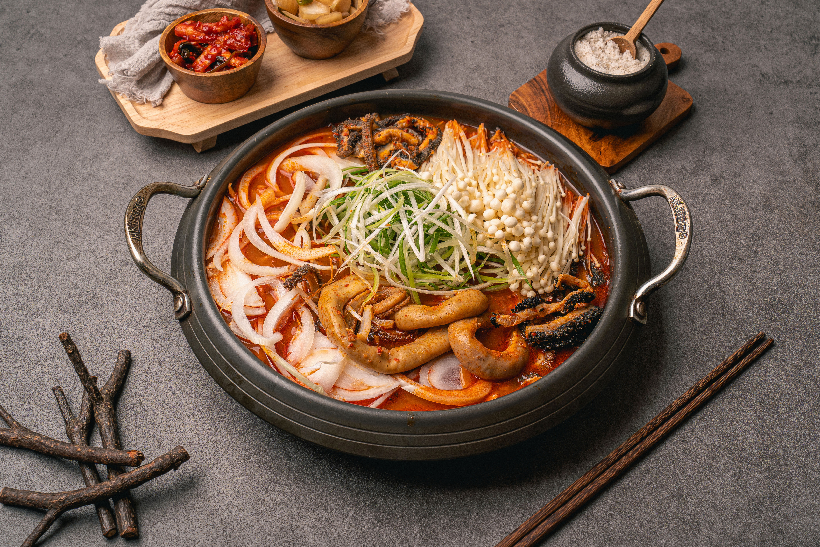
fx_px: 1116
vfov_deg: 27.5
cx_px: 410
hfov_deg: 40.3
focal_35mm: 49
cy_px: 274
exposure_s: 1/125
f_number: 11
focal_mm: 49
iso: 100
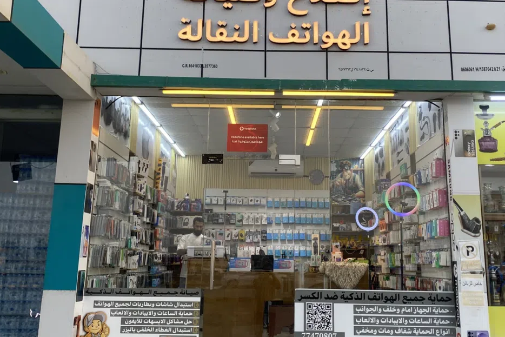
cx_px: 266
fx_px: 533
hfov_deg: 50.7
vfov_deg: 35.0
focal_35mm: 38
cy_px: 152
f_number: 1.8
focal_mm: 4.25
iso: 32
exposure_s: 1/288
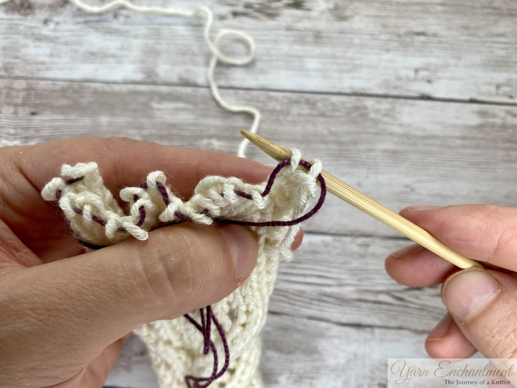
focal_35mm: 25
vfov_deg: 54.9
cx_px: 258
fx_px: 373
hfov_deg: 69.4
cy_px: 194
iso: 32
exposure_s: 1/168
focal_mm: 4.25
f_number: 1.8
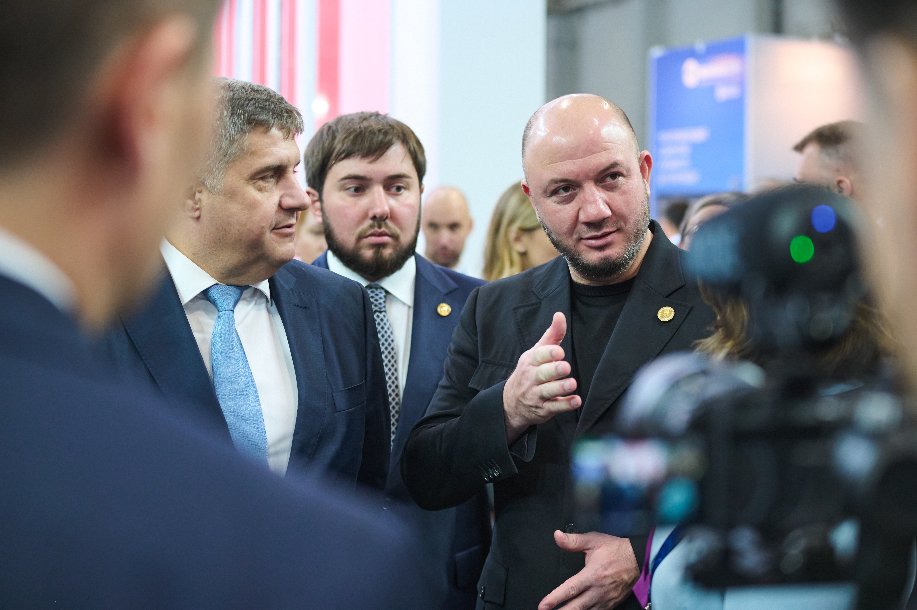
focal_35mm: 70
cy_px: 305
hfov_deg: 28.9
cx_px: 458
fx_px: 1782
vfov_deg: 19.4
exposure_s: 1/400
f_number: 3.5
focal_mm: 70
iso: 3200
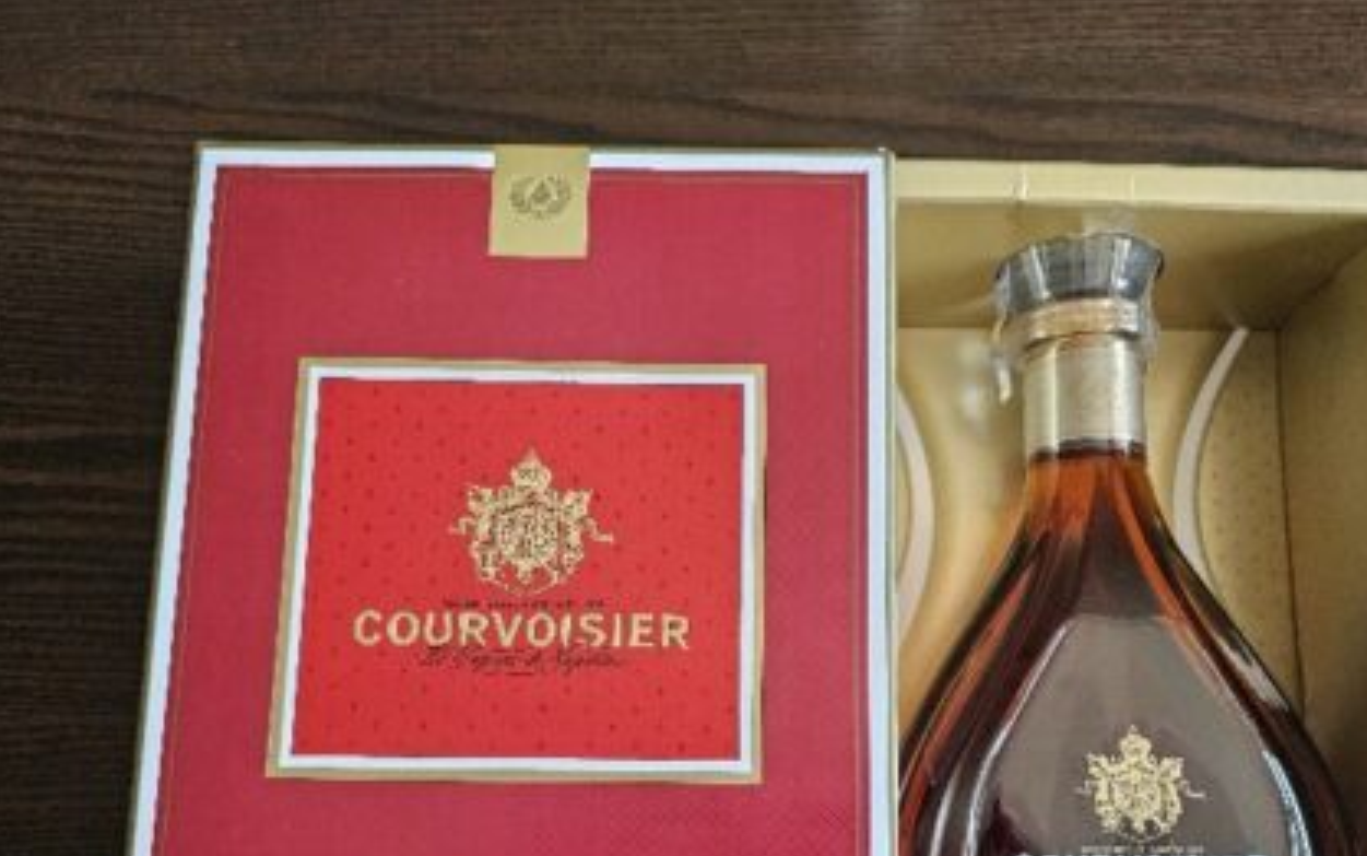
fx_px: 1155
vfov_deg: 39.8
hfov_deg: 61.1
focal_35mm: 31
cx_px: 744
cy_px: 617
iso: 800
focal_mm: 6.3
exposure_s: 1/204
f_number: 1.7
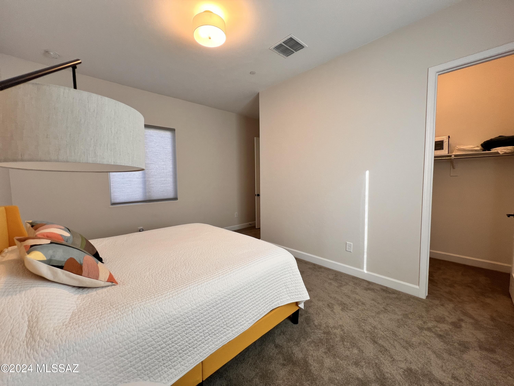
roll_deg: +0.8
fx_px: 193
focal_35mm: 13
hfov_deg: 106.2
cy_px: 193
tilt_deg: -3.7
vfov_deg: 89.9
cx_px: 257
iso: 64
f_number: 1.8
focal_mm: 1.57
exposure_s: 1/120
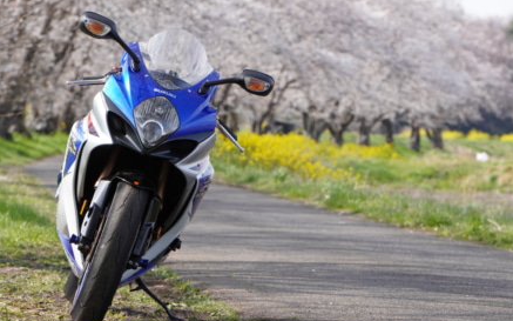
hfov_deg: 7.7
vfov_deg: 4.8
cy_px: 169
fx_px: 3830
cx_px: 257
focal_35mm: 274
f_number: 10
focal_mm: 178
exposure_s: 1/320
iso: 500
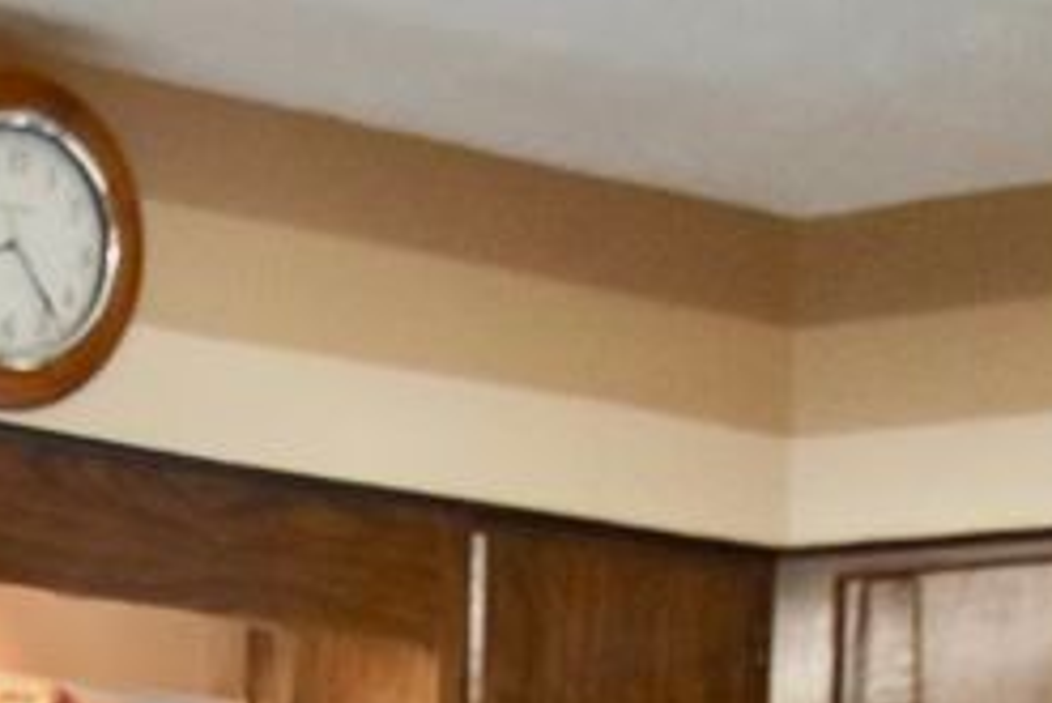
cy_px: 1444
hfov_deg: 19.5
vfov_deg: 12.9
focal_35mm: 91
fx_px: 2661
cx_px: -532
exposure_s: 1/60
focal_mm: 10
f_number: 3.5
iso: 1250
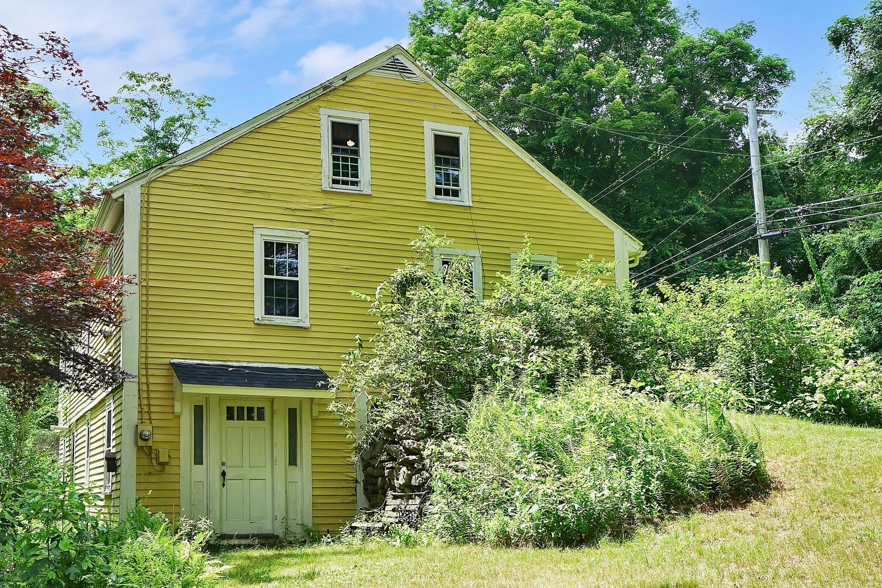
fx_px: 1029
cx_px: 379
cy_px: 315
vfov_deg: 31.9
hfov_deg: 46.3
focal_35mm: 42
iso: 100
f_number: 9
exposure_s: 1/100
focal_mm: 31
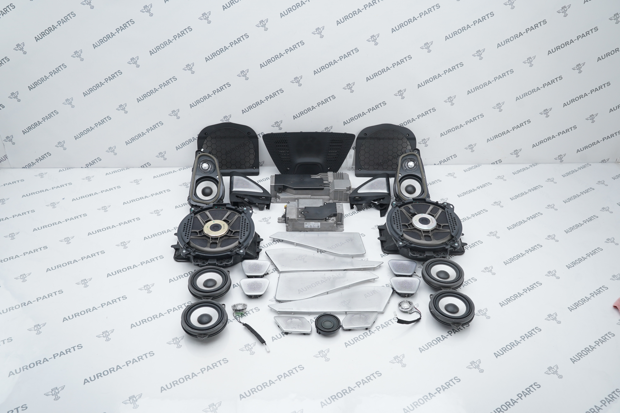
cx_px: 310
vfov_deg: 43.6
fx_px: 517
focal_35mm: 30
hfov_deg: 61.9
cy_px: 206
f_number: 6.3
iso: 500
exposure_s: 1/160
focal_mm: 30
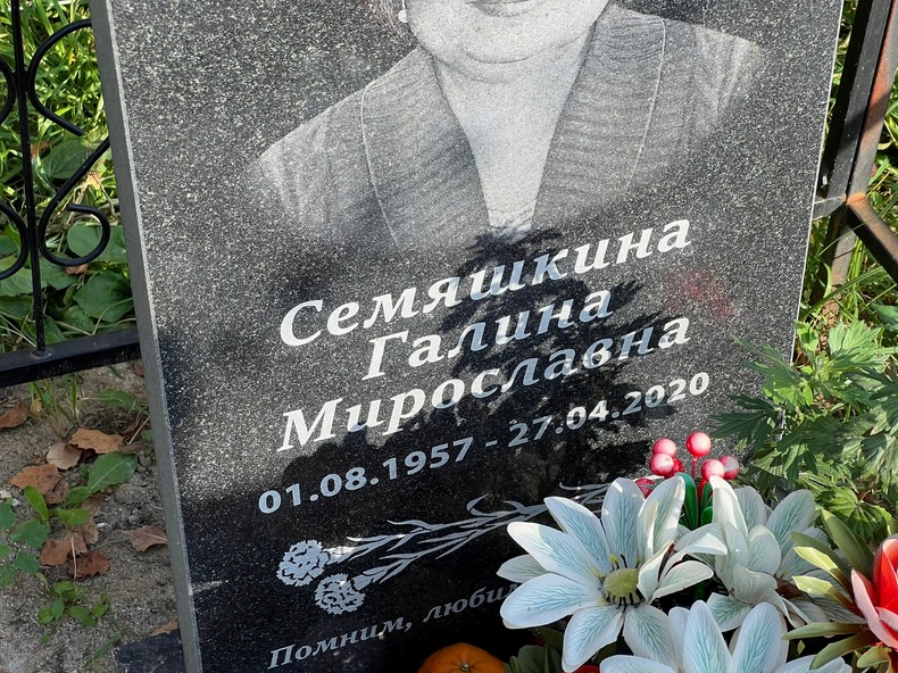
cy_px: 340
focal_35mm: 78
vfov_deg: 18.9
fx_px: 2023
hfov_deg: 25.0
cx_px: 454
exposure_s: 1/327
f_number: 2.8
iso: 32
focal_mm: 9
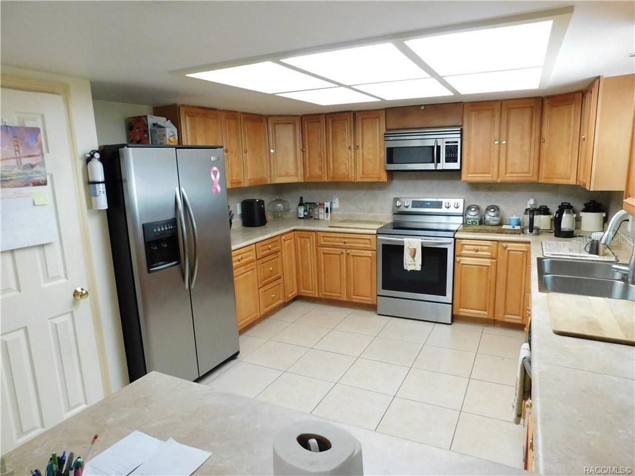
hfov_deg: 73.9
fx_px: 422
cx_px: 318
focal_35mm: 23
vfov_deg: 58.9
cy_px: 238
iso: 400
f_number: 3
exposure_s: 1/20
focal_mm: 4
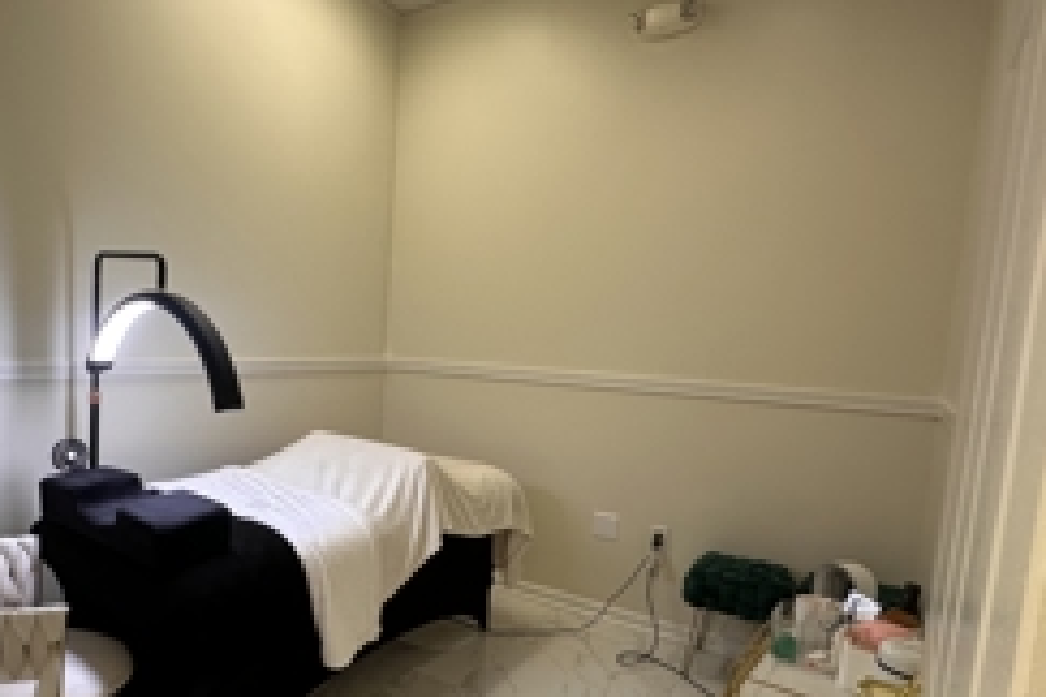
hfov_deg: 72.5
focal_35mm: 24
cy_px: 404
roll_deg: -3.1
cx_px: 392
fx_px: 697
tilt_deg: -6.9
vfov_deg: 52.9
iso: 160
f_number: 2.2
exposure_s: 1/120
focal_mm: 2.22
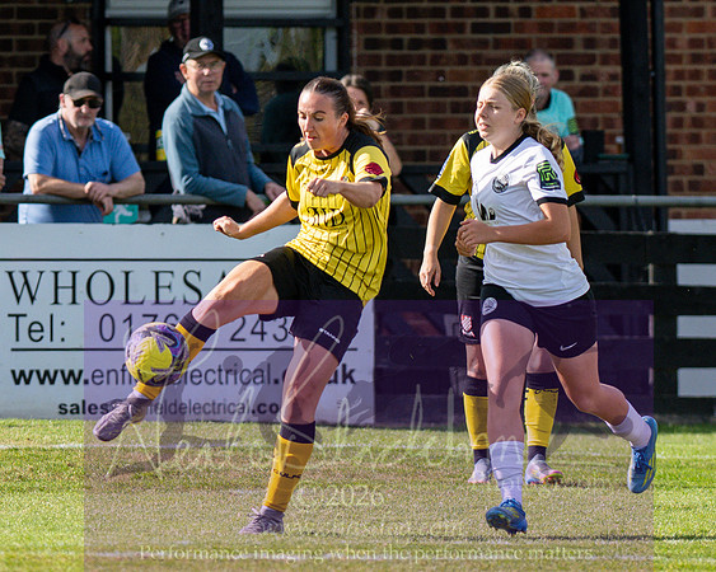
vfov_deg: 1.8
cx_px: 73
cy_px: 309
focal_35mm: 881
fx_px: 18653
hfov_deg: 2.2
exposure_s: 1/2000
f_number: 4
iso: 200
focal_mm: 300
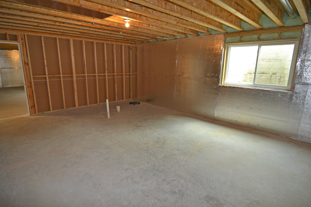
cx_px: 156
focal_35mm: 18
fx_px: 155
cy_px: 104
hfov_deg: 90.0
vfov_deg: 67.4
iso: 500
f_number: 4
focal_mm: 12
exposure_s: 1/60
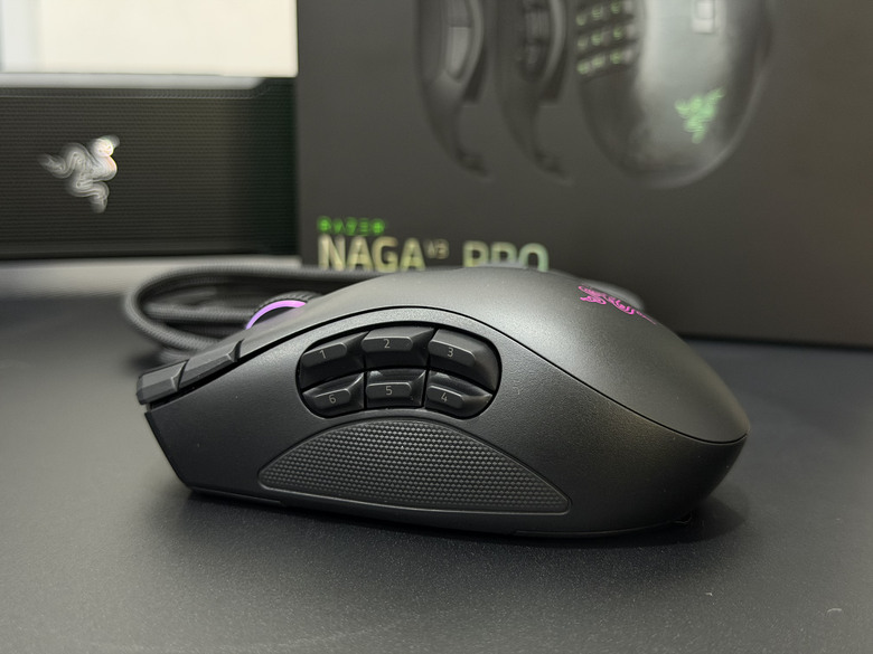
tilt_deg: -11.0
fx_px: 1211
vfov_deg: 30.3
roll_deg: +0.0
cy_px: 327
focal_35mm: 48
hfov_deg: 39.7
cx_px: 436
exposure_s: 1/40
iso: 500
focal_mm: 6.76
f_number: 1.78
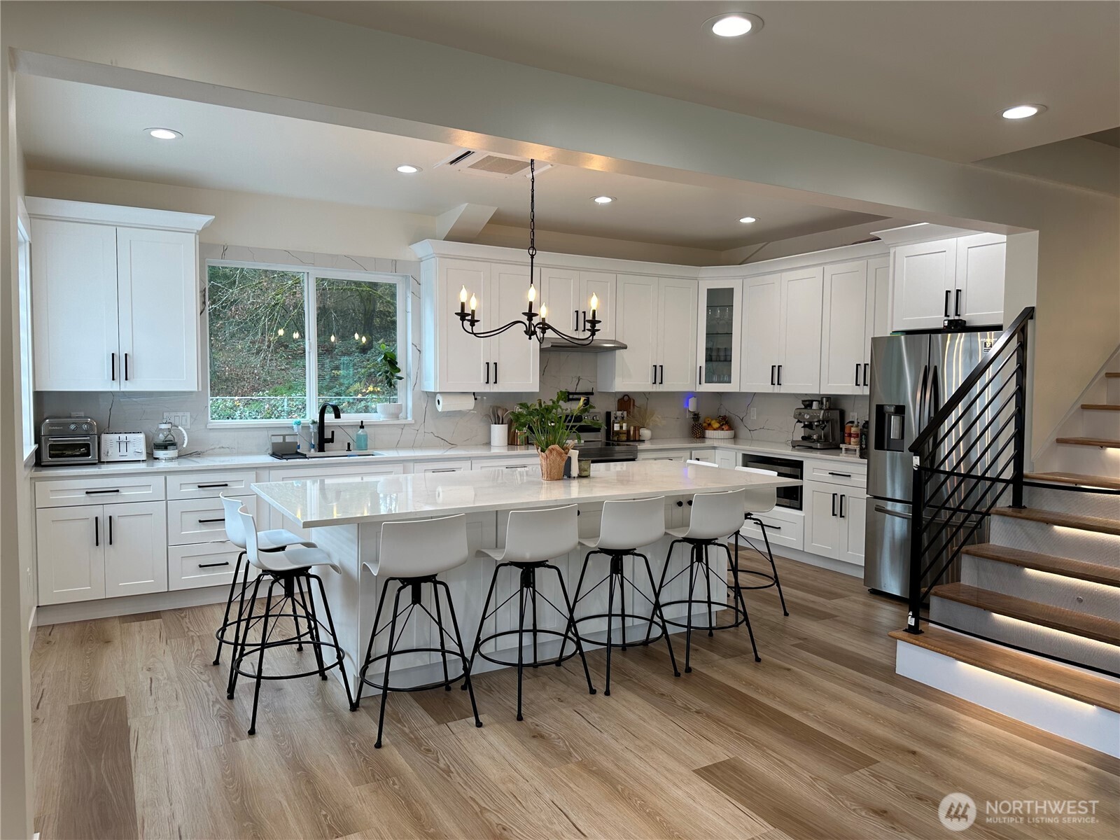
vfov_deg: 56.8
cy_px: 420
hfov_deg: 71.6
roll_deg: -0.9
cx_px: 560
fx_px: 777
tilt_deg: -4.0
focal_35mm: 24
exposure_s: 1/120
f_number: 1.78
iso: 80
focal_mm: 6.86
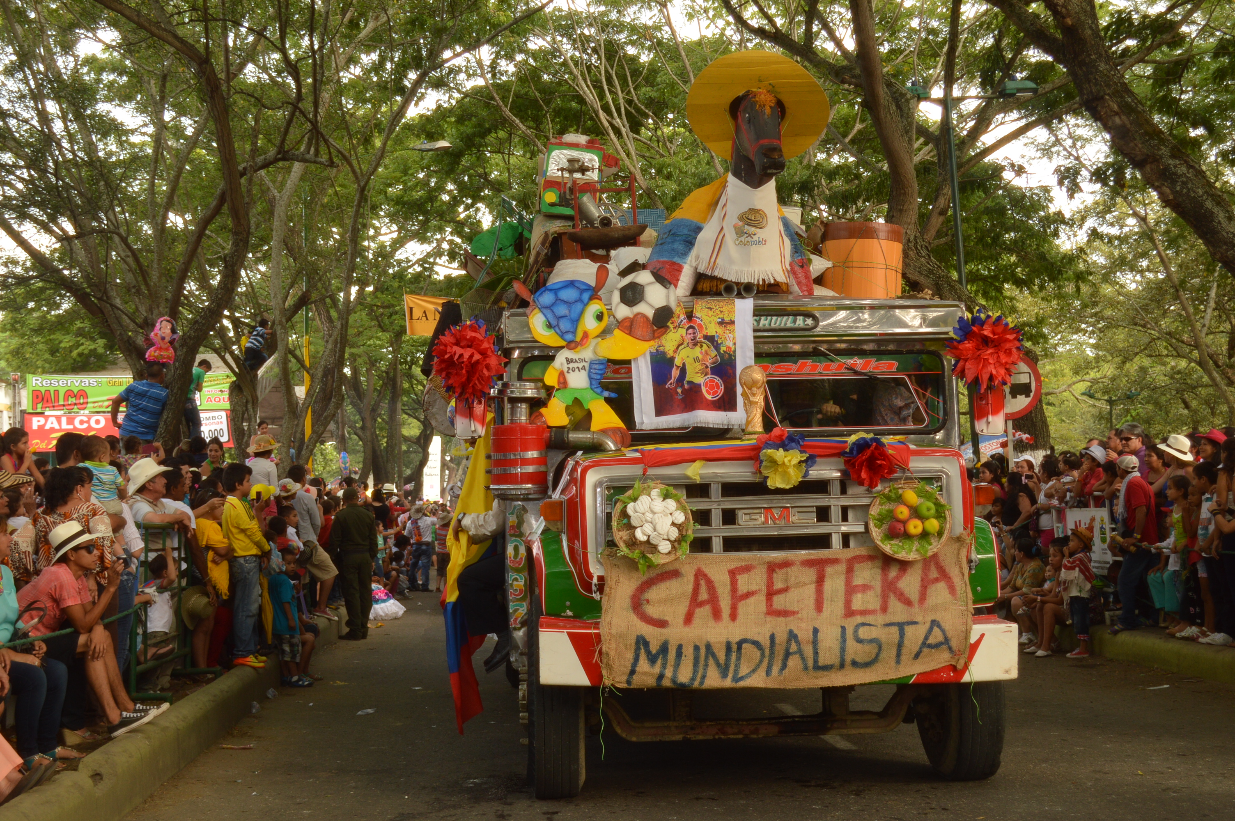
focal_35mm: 51
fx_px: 1748
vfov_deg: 26.4
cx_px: 618
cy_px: 410
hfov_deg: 38.9
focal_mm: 34
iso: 200
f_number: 5.6
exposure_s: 1/125
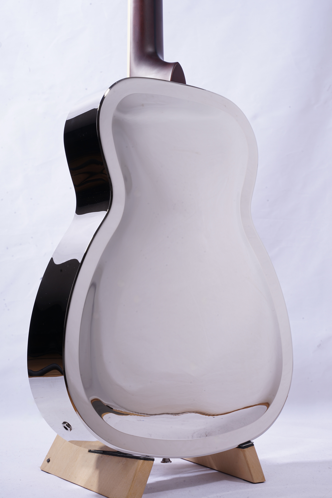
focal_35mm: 64
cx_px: 166
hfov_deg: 21.2
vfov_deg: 31.4
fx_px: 885
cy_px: 249
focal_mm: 64
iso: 100
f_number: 22
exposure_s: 1/50
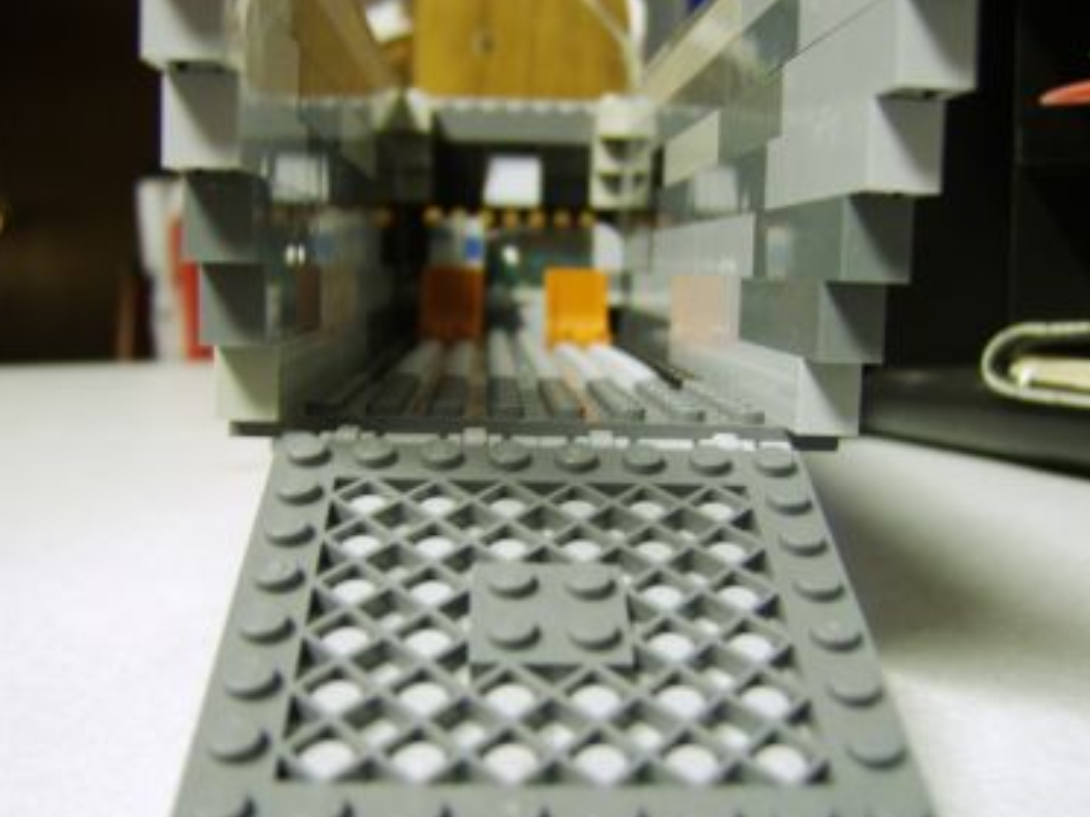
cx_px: 554
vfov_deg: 44.2
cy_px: 416
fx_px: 1008
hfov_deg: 56.8
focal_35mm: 32
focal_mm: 8.13
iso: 71
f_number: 2.7
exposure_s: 1/3
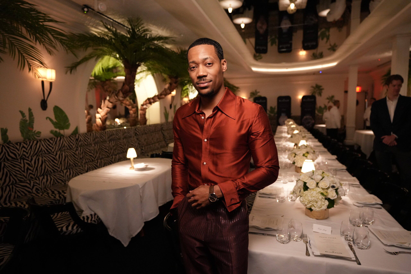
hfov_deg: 81.2
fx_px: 240
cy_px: 137
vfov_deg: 59.5
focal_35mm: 21
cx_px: 206
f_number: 2.8
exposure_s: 1/125
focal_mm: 21
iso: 5000
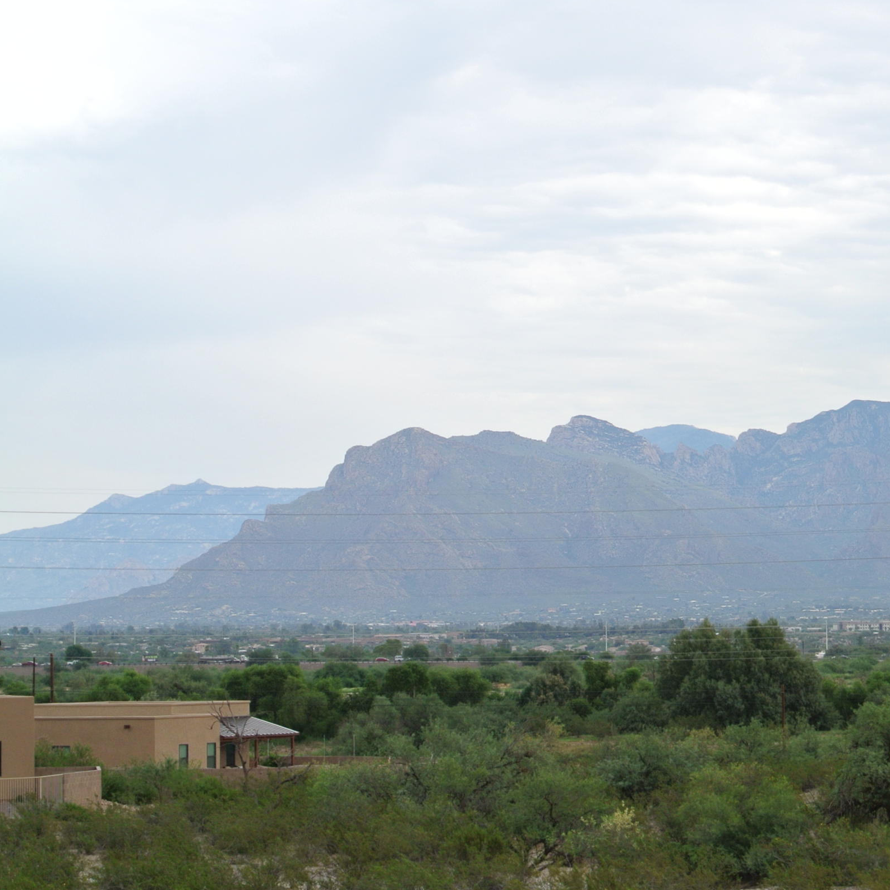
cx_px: 831
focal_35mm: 111
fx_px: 3229
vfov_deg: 15.7
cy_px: 462
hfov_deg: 15.5
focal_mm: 25.9
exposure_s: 1/250
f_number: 5.3
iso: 100
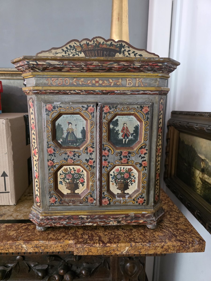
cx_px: 106
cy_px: 140
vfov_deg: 73.9
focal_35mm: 23
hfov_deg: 58.9
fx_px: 187
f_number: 1.7
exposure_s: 1/100
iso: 1250
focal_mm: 6.3
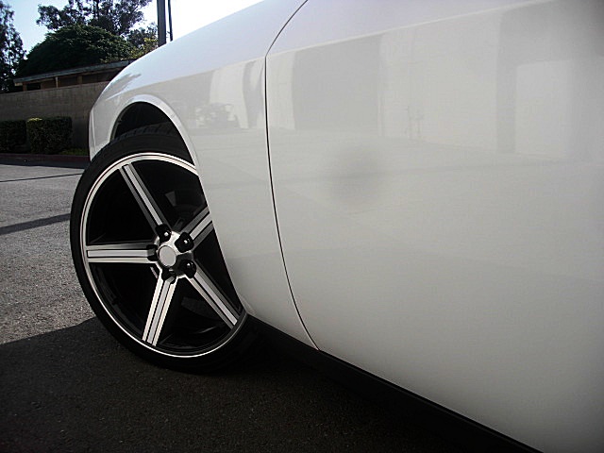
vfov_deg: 39.7
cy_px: 226
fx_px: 628
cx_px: 302
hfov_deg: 51.4
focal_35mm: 36
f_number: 2.8
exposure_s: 1/800
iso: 50
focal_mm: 6.3
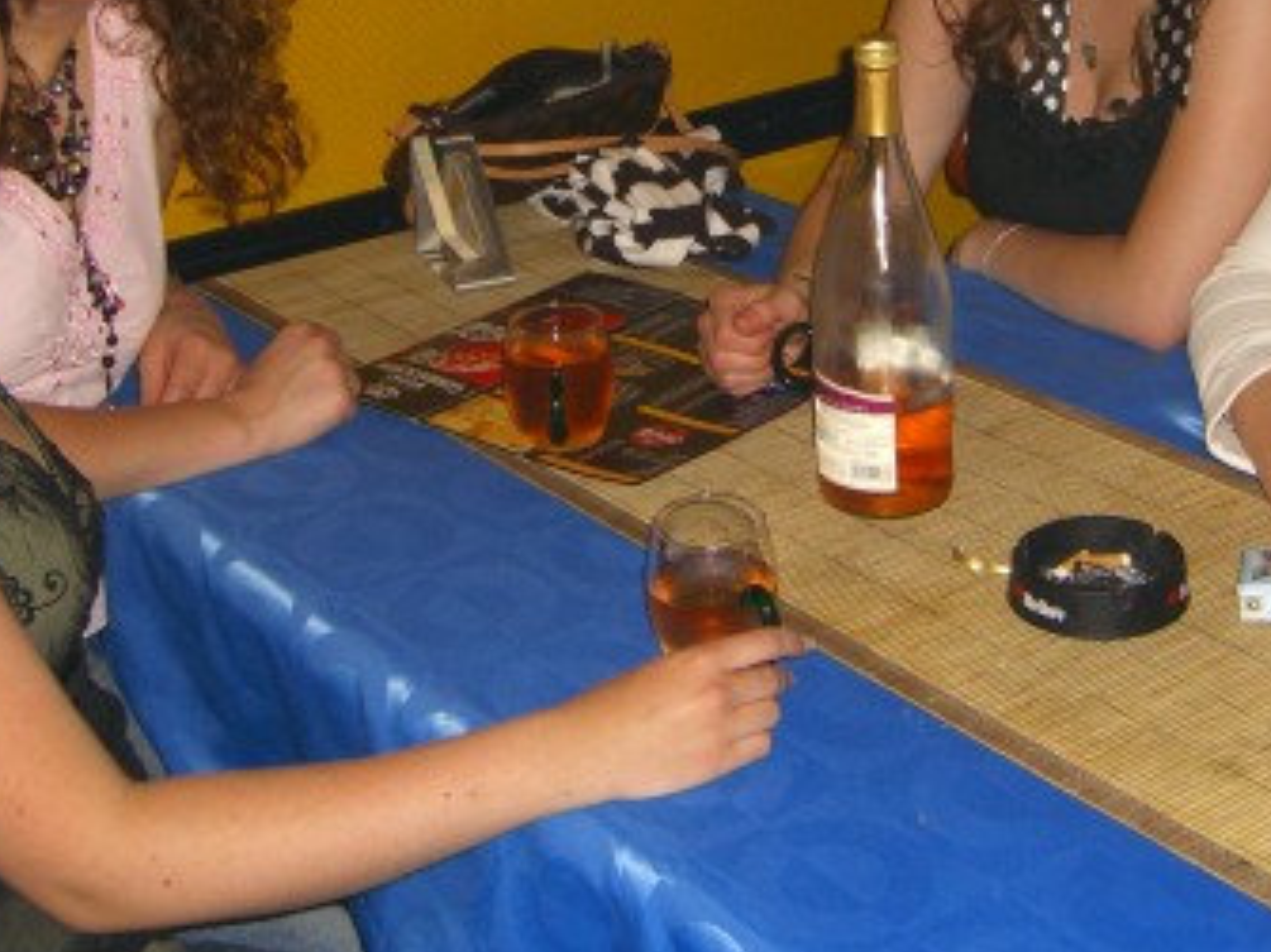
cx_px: 778
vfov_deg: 21.2
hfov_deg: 28.5
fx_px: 2496
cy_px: 137
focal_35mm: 68
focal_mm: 7.9
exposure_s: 1/60
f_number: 2.8
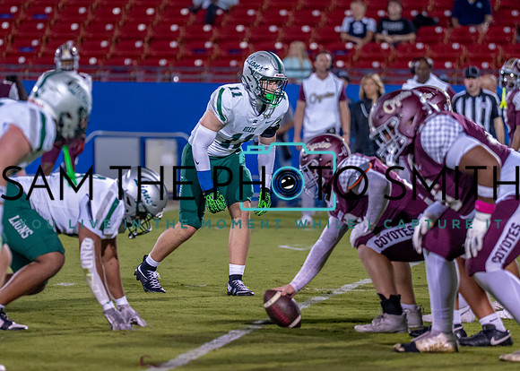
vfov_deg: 4.2
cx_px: 249
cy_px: 135
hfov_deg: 5.9
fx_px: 5007
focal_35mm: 339
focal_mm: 197
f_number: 2.8
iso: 1600
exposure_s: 1/1250
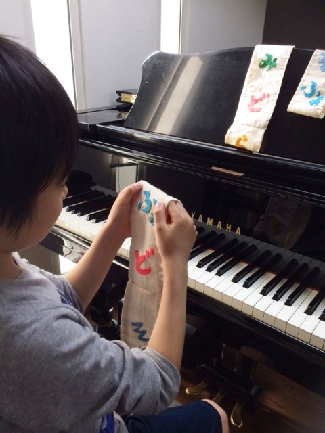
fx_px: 376
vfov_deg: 60.0
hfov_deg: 46.8
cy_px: 216
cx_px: 162
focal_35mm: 30
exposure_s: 1/30
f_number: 2.2
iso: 50
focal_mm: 4.12
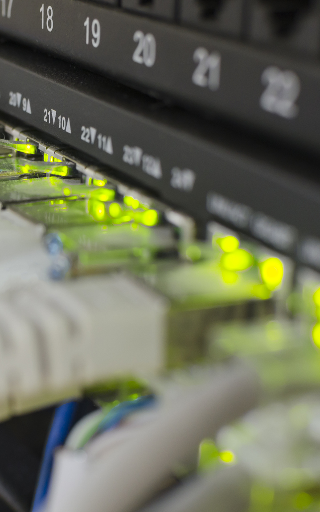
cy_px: 250
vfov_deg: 21.0
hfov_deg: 13.1
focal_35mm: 99
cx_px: -1
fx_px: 1380
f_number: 5
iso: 160
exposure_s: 1/3
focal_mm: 35
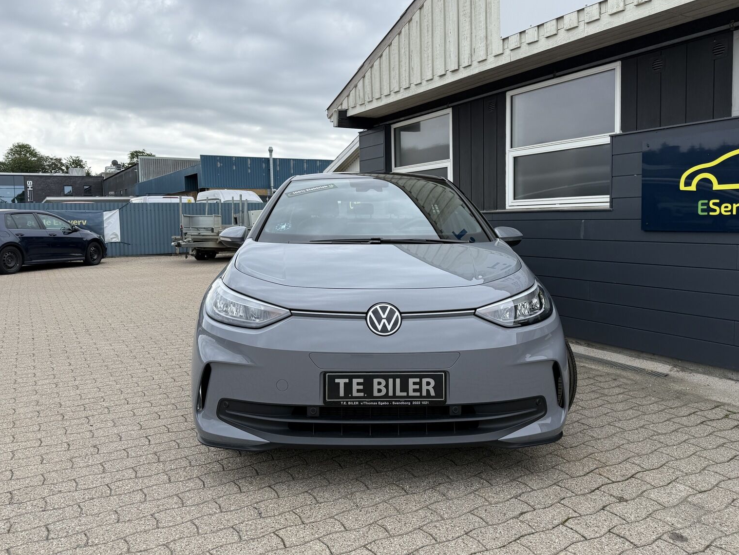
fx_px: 576
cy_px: 254
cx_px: 368
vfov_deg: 51.3
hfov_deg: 65.3
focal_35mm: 27
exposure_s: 1/1464
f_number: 1.78
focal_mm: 6.76
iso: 80
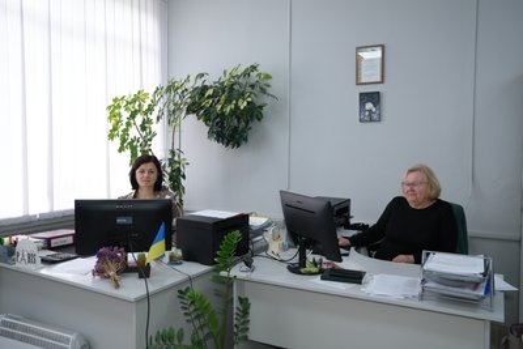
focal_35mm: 31
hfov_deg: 60.3
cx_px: 262
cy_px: 174
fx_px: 450
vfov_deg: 42.4
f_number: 4.5
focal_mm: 31
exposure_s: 1/60
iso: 800
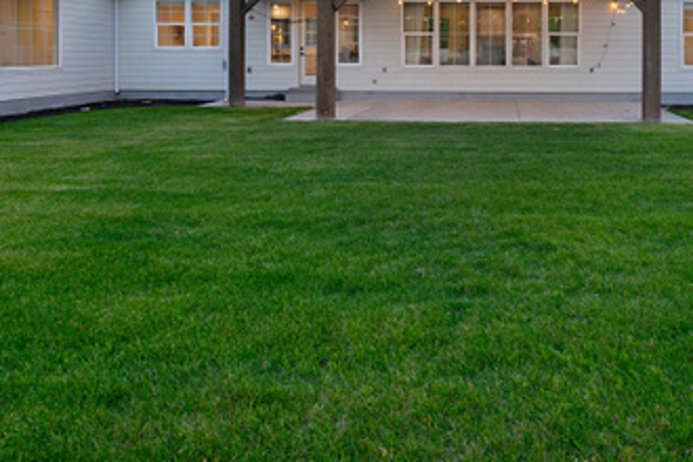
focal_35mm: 31
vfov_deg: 39.6
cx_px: 489
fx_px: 597
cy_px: 58
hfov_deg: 58.2
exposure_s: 1/10
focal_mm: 16
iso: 400
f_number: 9
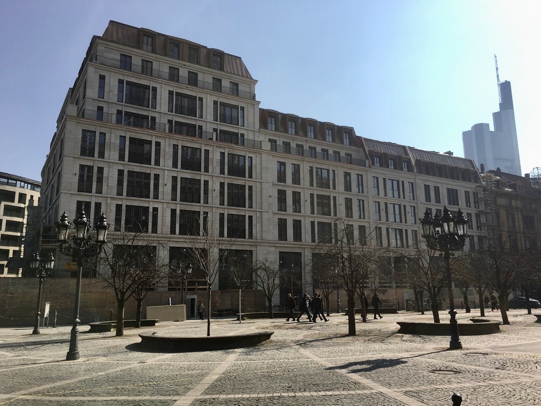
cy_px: 203
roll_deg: +0.4
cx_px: 270
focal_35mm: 29
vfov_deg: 48.2
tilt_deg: +12.8
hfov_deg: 61.7
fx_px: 453
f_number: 2.2
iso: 25
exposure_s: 1/1876
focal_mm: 4.15
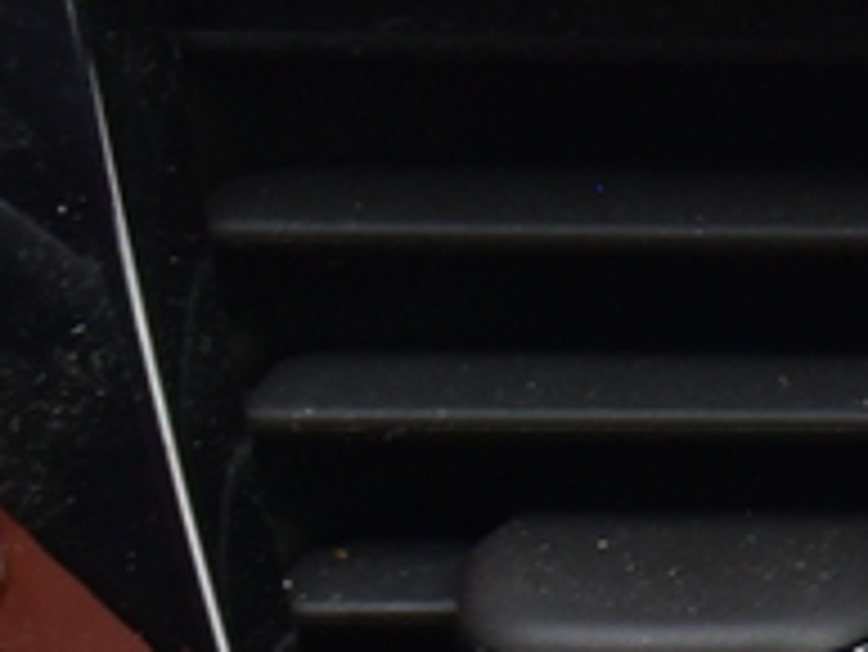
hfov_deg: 7.5
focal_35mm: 218
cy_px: 432
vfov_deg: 6.8
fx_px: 5470
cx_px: 2968
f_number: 9.5
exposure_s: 1/125
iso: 400
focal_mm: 18
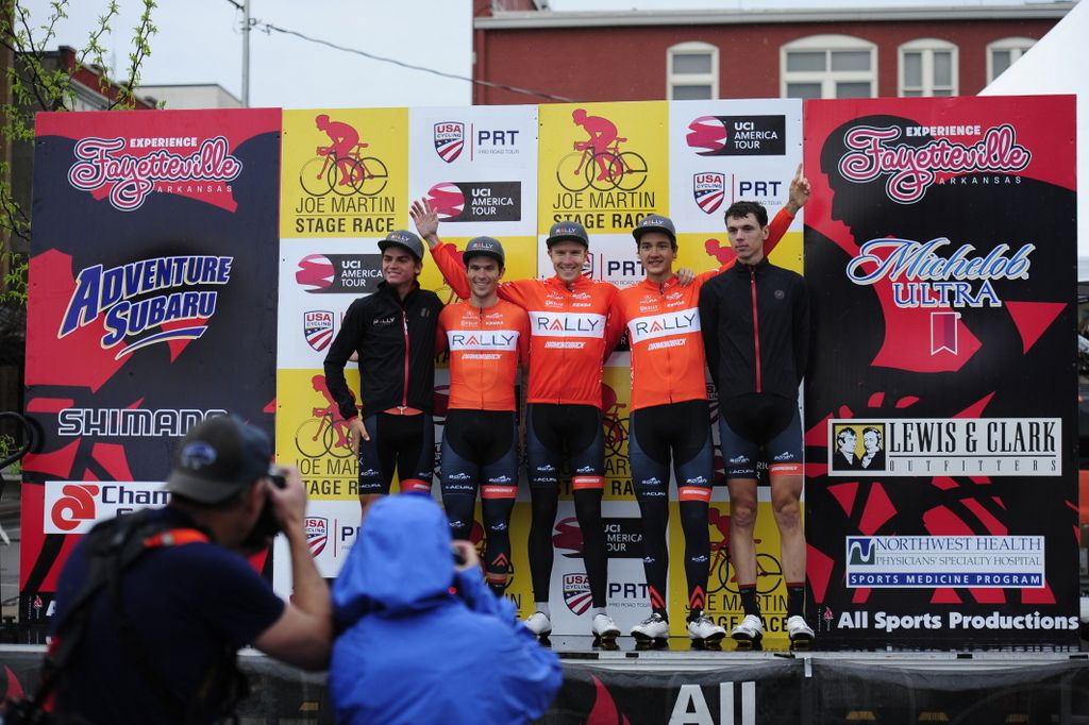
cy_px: 362
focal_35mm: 70
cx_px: 544
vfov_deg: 19.4
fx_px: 2117
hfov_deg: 28.9
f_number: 2.8
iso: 400
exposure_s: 1/640
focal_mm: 70
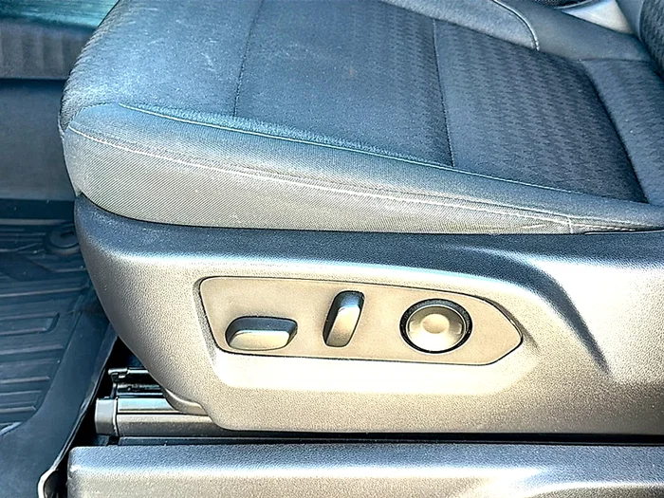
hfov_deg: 47.9
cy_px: 249
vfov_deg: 36.8
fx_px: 748
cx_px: 332
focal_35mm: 39
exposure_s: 1/60
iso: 64
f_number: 1.78
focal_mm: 6.86
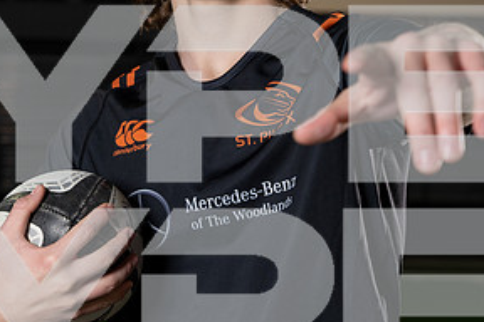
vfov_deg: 11.7
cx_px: 114
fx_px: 1573
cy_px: 95
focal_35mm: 117
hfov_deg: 17.4
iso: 160
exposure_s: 1/250
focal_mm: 58
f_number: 4.5
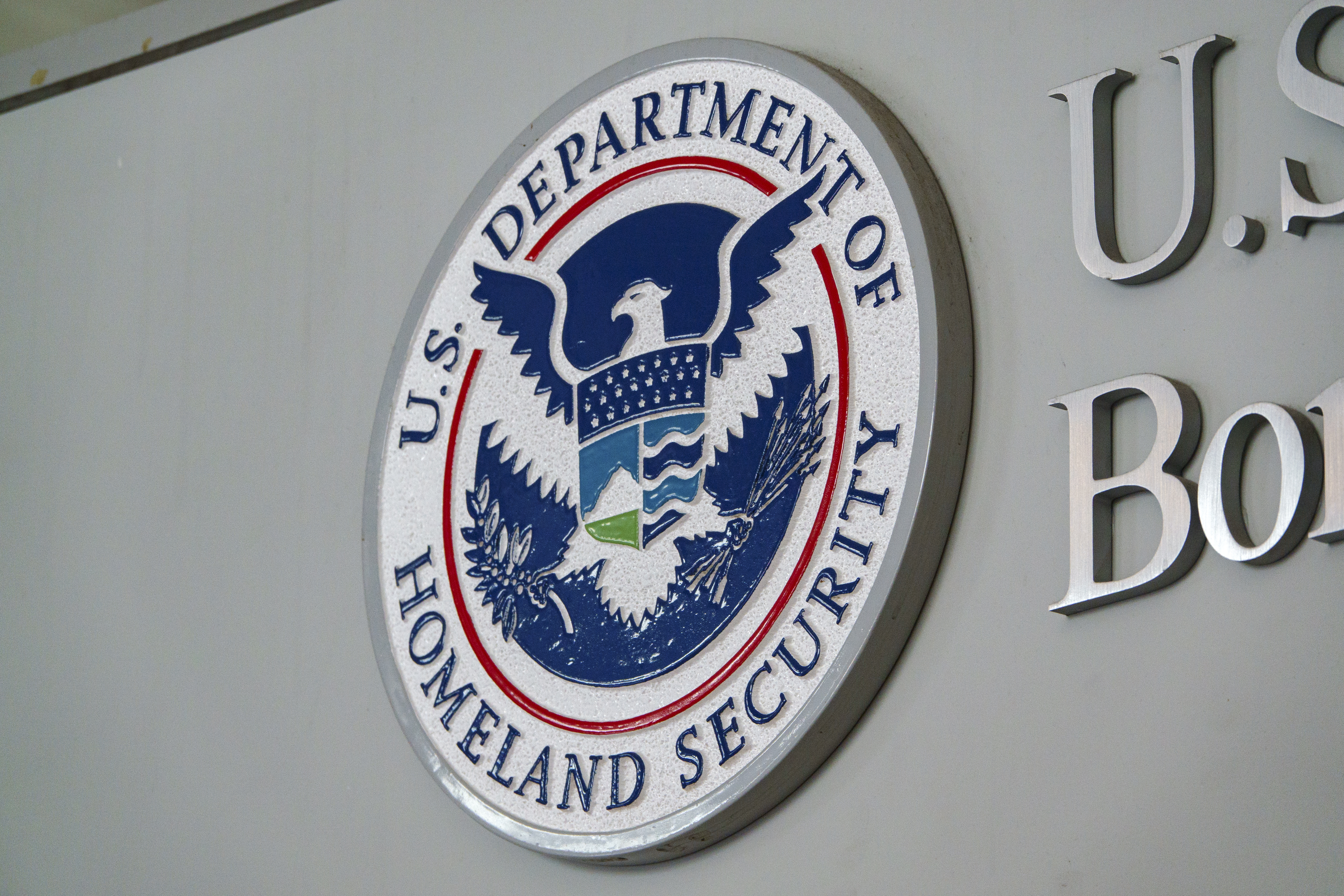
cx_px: 672
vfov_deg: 6.0
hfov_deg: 9.0
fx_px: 8549
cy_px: 448
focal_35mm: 229
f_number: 4
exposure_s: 1/125
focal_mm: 83.9
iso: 400
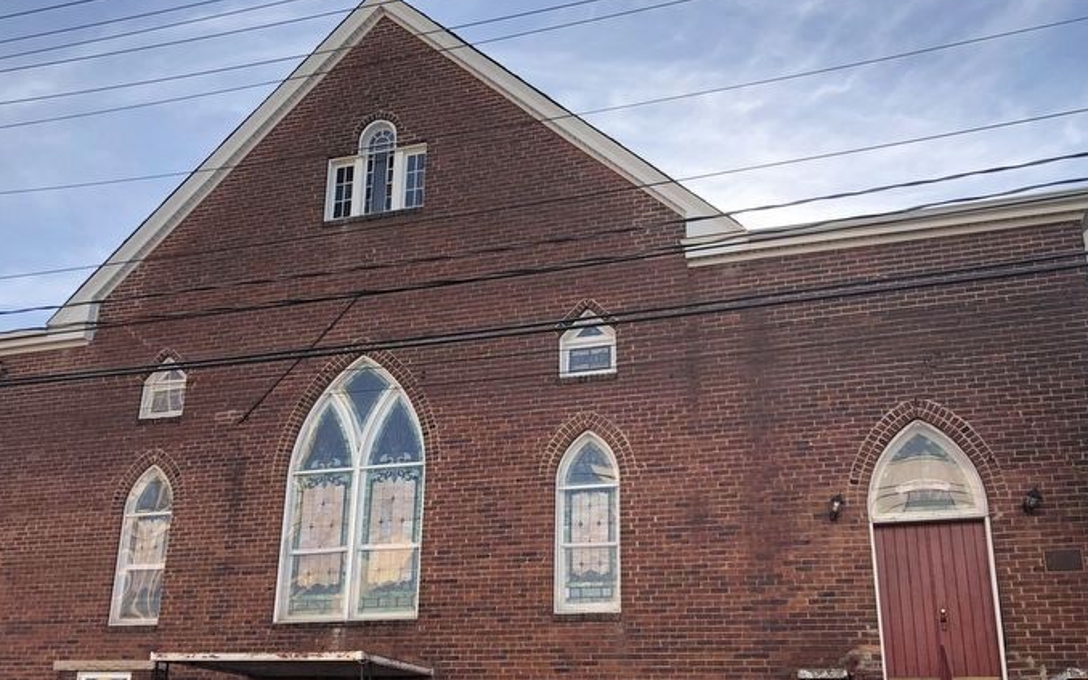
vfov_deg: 35.9
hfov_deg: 55.3
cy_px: 459
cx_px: 507
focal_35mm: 35
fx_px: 1038
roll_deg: -0.9
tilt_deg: +16.6
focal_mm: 4
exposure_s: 1/813
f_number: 1.8
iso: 20
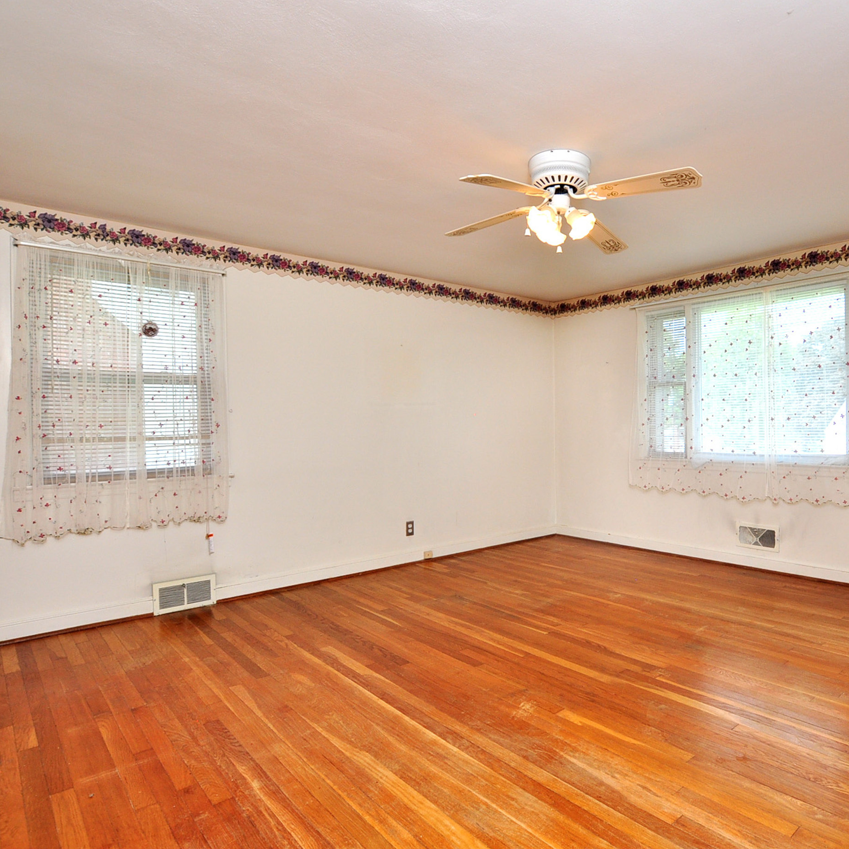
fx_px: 555
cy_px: 420
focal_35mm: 20
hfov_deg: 73.1
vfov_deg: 74.8
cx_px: 547
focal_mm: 10
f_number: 5.6
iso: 320
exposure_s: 1/160
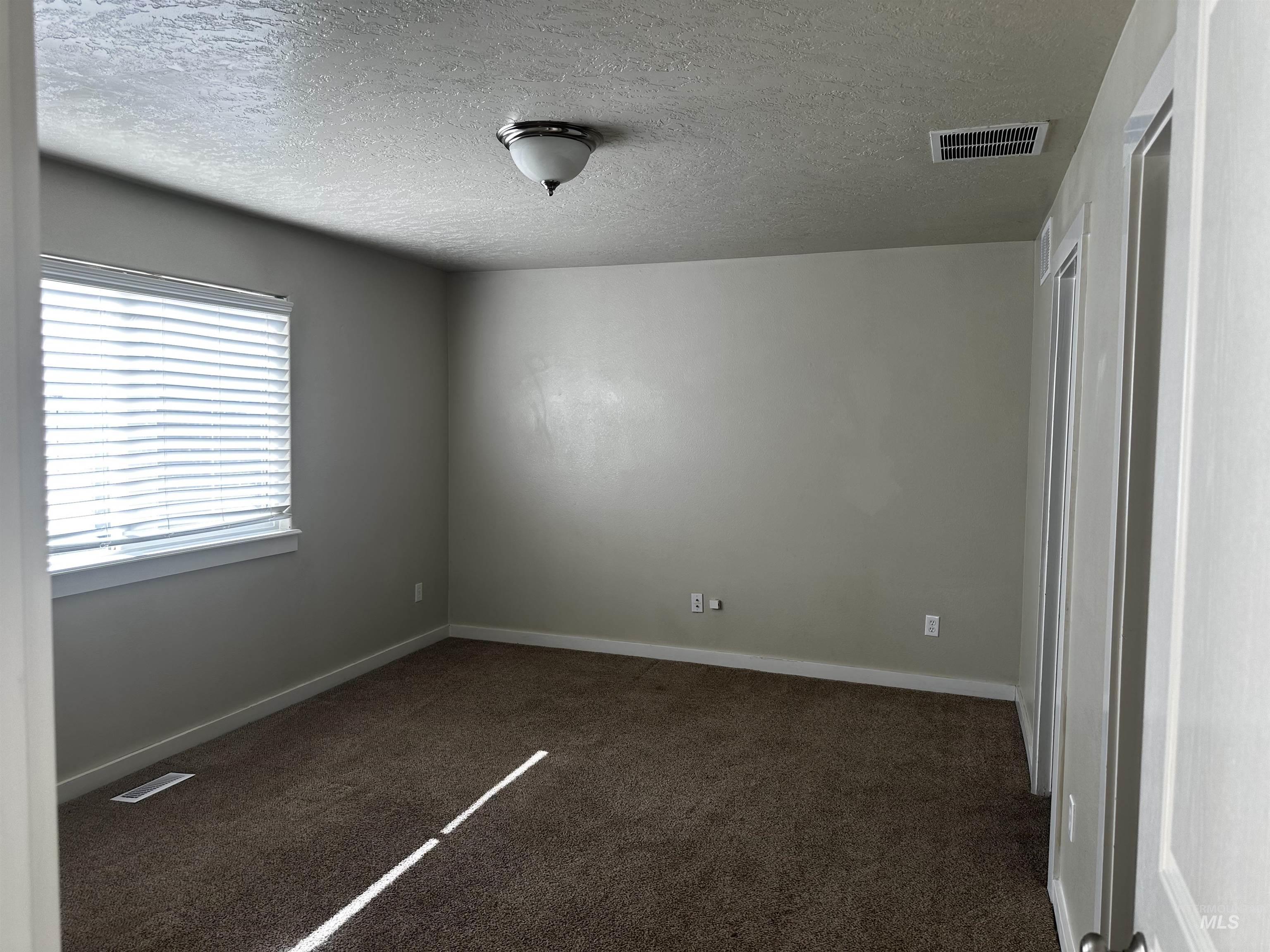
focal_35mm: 24
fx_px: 881
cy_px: 476
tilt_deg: -4.3
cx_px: 635
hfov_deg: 71.6
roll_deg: -0.9
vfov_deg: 56.8
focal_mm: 6.86
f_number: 1.78
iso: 64
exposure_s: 1/139
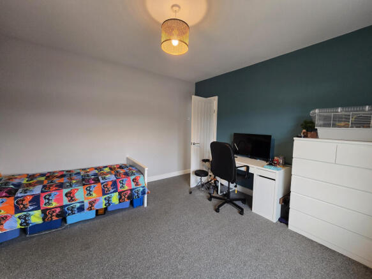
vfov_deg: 89.9
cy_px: 140
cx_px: 186
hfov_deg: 106.2
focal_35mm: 13
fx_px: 140
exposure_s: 1/50
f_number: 2.2
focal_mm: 2.2
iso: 160
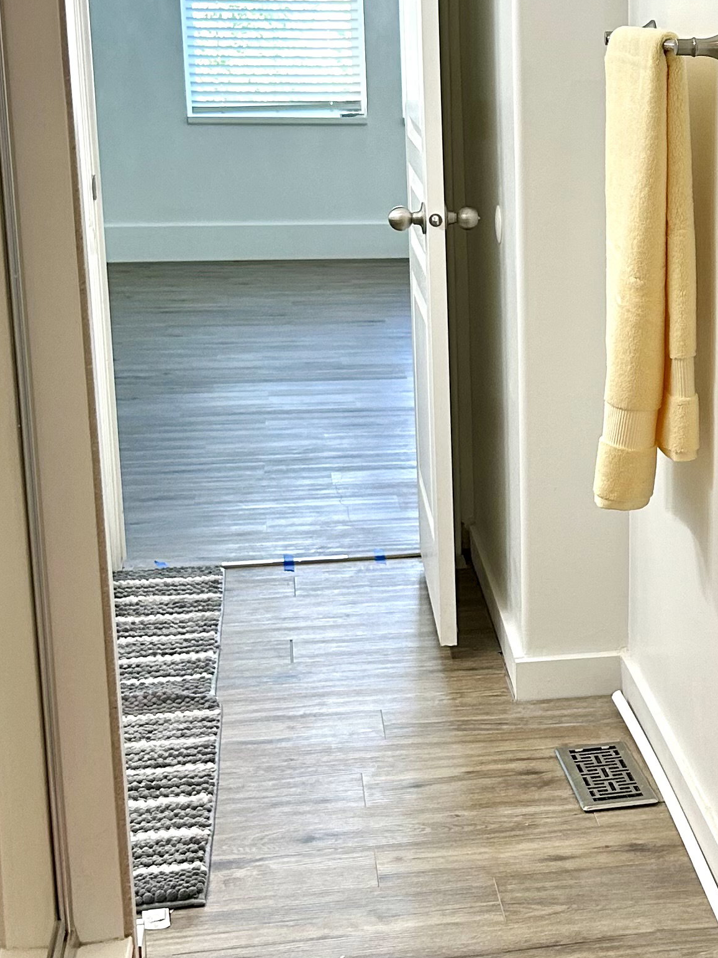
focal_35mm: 68
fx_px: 1881
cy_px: 438
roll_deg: -0.5
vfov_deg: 28.6
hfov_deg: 21.1
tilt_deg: -14.3
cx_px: 665
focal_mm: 5.7
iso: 125
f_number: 1.5
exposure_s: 1/120
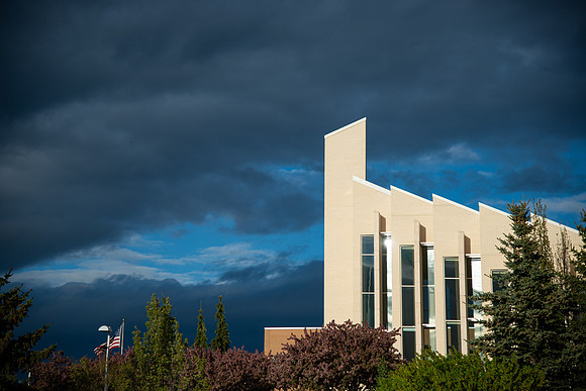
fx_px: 1350
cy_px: 196
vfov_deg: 16.5
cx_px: 293
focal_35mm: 83
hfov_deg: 24.5
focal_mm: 82
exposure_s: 1/2500
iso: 200
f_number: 4
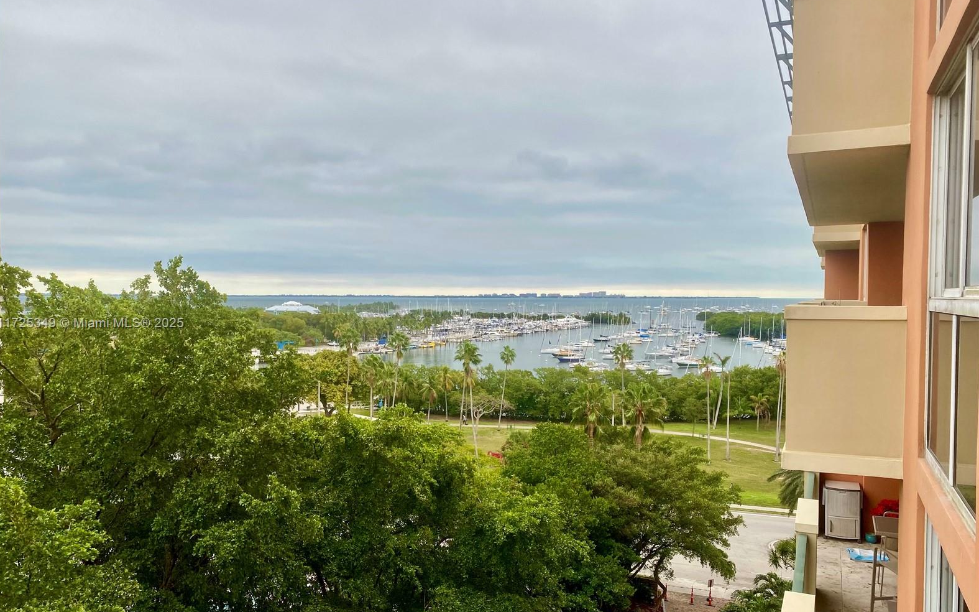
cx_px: 482
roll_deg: -1.2
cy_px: 324
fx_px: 747
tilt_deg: -2.6
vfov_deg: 44.5
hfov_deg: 66.5
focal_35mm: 28
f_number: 1.8
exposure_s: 1/331
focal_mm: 4.25
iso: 32
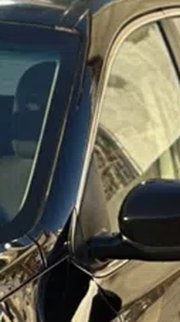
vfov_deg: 6.9
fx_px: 2684
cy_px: 250
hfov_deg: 3.8
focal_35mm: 315
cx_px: -264
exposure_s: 1/1541
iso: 80
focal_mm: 6.86
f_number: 1.78
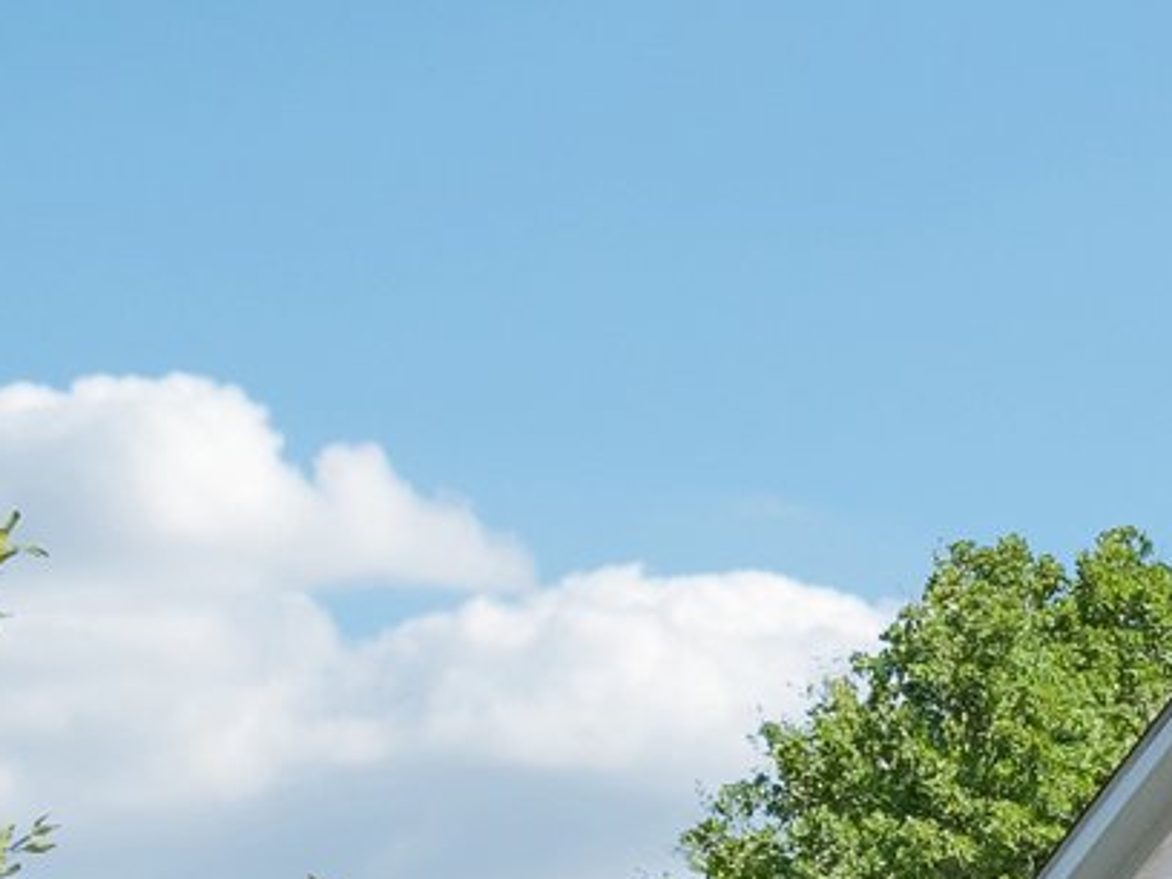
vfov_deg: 16.3
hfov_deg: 19.1
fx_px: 2776
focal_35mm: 82
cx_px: 2005
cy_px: 1337
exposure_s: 1/500
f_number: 8
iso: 400
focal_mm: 11.5
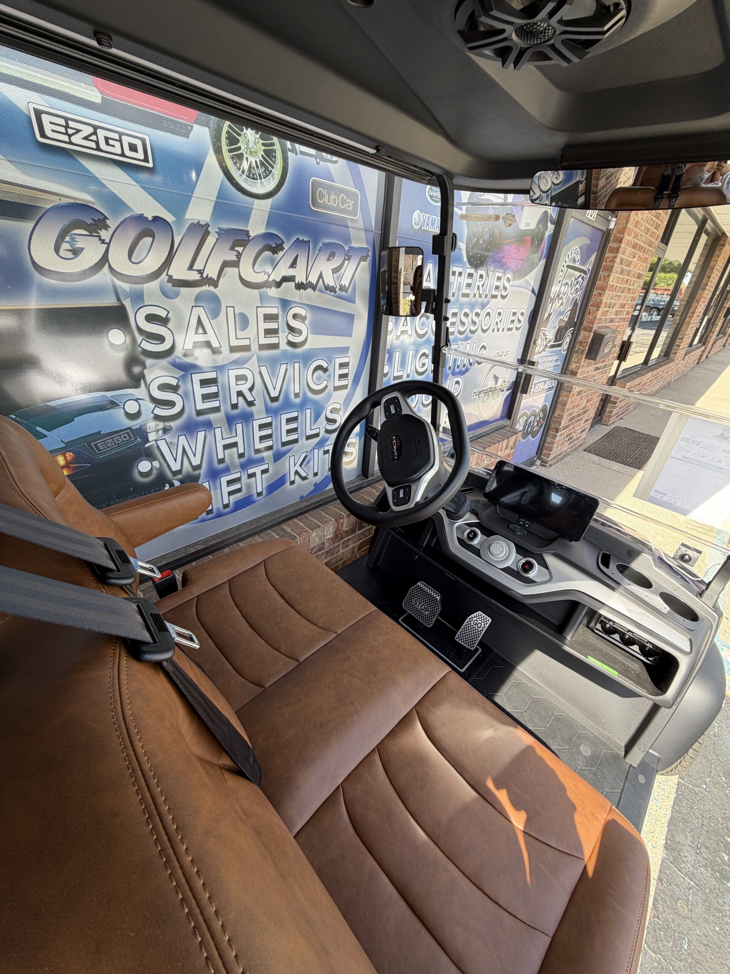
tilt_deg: -28.1
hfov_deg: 85.7
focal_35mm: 14
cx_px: 365
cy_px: 487
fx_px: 394
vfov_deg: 102.1
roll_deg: -5.3
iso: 40
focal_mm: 2.22
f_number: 2.2
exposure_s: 1/182
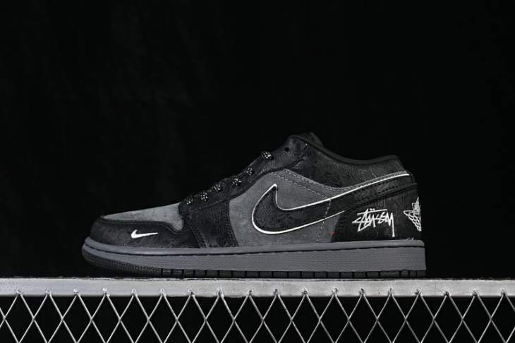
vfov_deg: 18.2
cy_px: 172
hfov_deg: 27.0
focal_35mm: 75
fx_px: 1072
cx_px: 258
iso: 160
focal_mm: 50
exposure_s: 1/60
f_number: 6.3
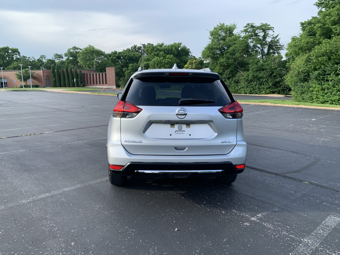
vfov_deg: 53.1
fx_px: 255
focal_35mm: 26
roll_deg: +0.9
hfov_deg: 67.3
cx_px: 170
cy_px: 128
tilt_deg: -6.7
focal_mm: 4.25
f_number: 1.8
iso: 25
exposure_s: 1/549
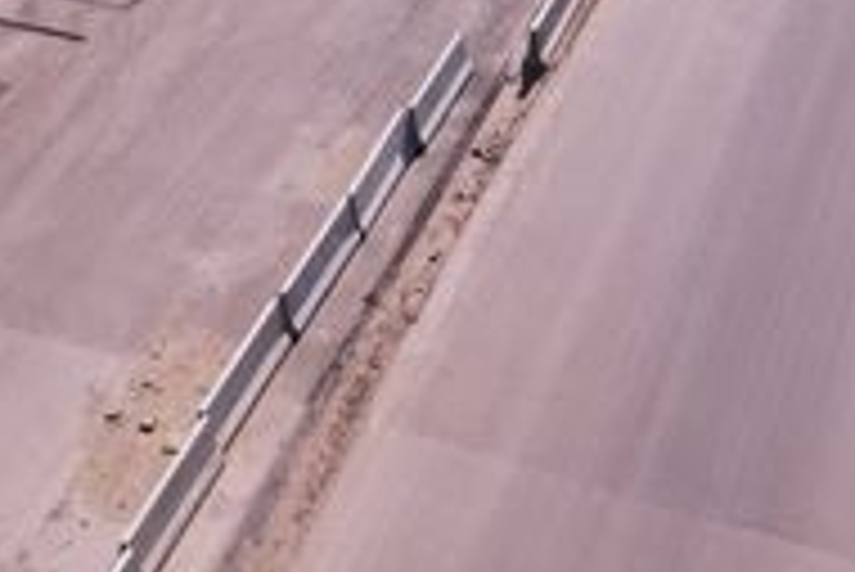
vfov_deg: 15.4
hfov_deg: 24.9
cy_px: -315
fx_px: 1925
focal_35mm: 81
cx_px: 551
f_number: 2.8
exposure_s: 1/100
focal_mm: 8.38
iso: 150
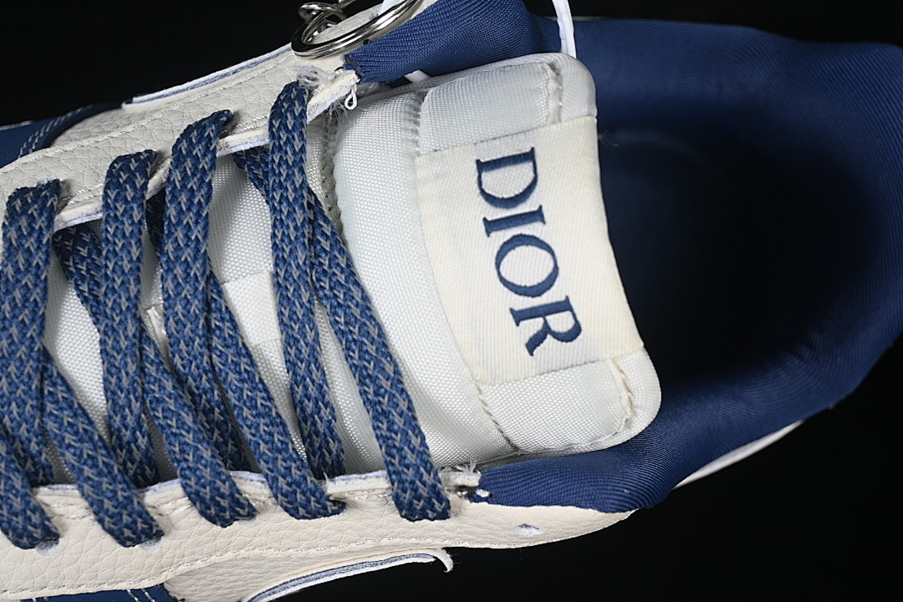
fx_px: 1881
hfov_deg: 27.0
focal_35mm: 75
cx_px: 452
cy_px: 301
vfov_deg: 18.2
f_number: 7.1
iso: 160
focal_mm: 50
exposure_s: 1/60
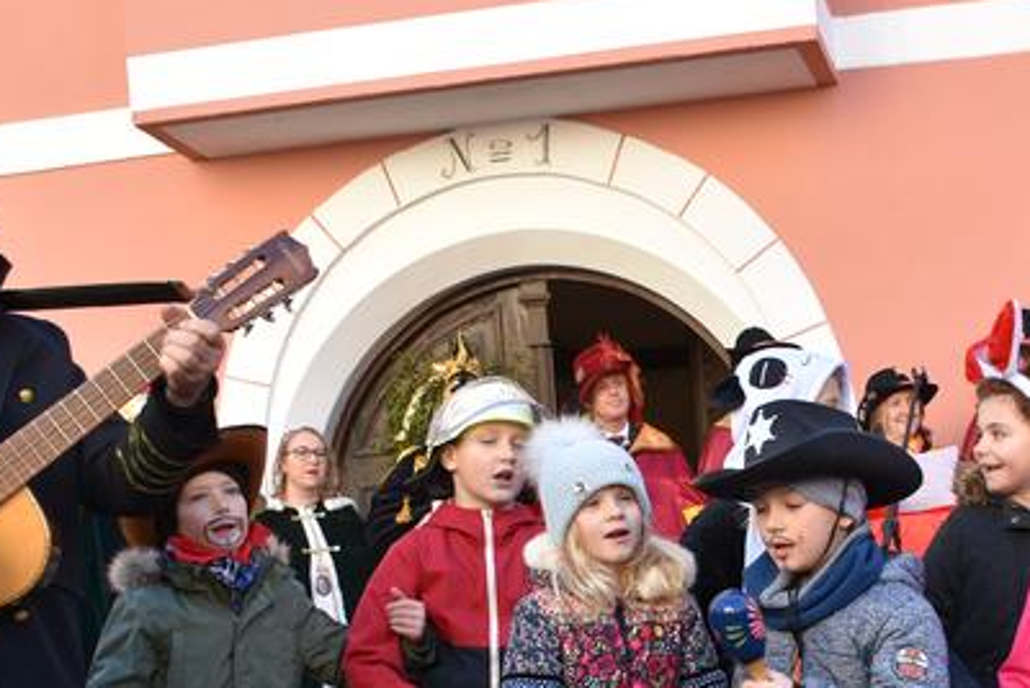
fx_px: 1717
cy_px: 636
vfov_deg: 22.0
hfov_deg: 33.2
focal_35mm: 60
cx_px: 662
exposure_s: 1/125
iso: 180
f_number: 5.6
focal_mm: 20
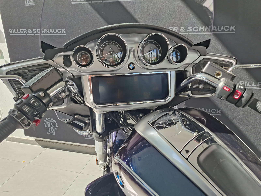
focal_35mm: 23
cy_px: 98
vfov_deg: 58.9
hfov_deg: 73.9
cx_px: 130
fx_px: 173
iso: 40
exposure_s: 1/257
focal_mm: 5.54
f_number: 1.8
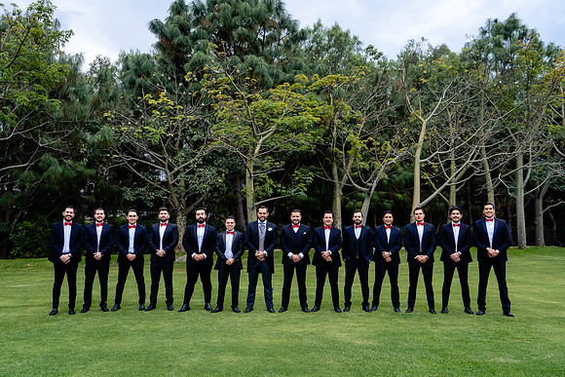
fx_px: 534
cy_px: 188
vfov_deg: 38.9
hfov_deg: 55.8
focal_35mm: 34
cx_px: 282
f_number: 7.1
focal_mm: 34
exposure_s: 1/320
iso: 640
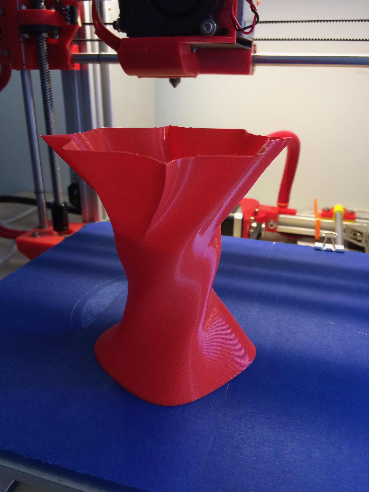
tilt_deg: -21.9
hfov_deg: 48.2
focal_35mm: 29
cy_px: 246
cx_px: 184
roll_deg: +0.0
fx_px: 412
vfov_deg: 61.7
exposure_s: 1/30
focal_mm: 4.15
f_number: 2.2
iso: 64
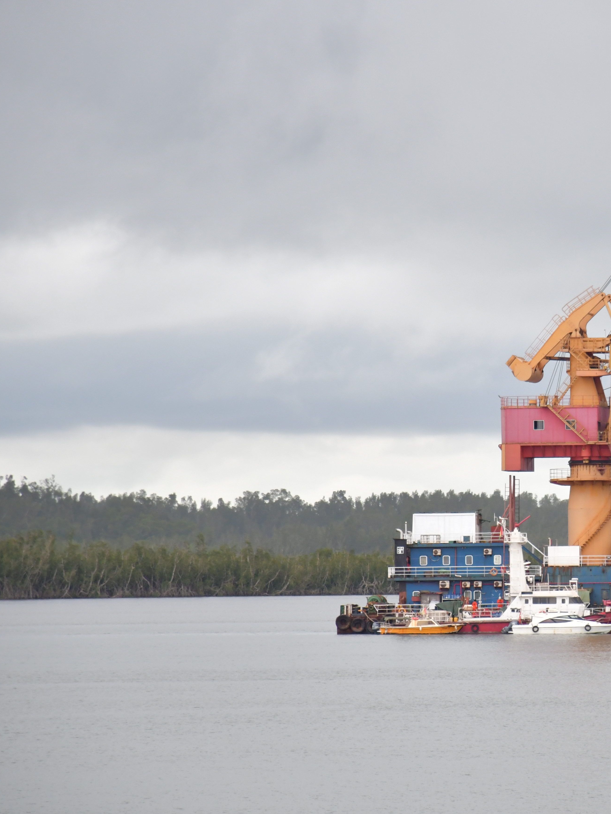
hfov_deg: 4.6
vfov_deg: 6.2
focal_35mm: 322
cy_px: 382
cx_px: 584
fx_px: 7577
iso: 1000
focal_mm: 140
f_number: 5.6
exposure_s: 1/1000
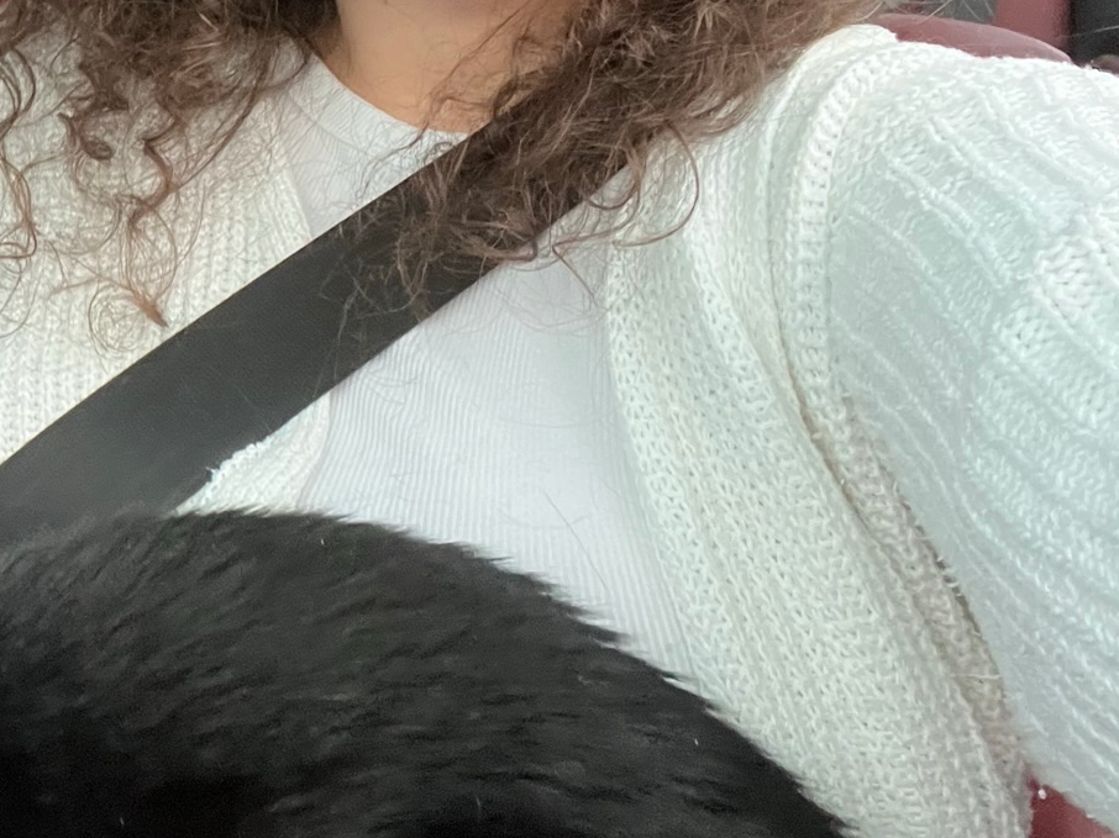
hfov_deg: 32.2
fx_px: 1681
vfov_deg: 27.4
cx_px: -132
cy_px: 152
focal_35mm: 52
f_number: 2.2
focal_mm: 2.71
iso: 320
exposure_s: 1/60
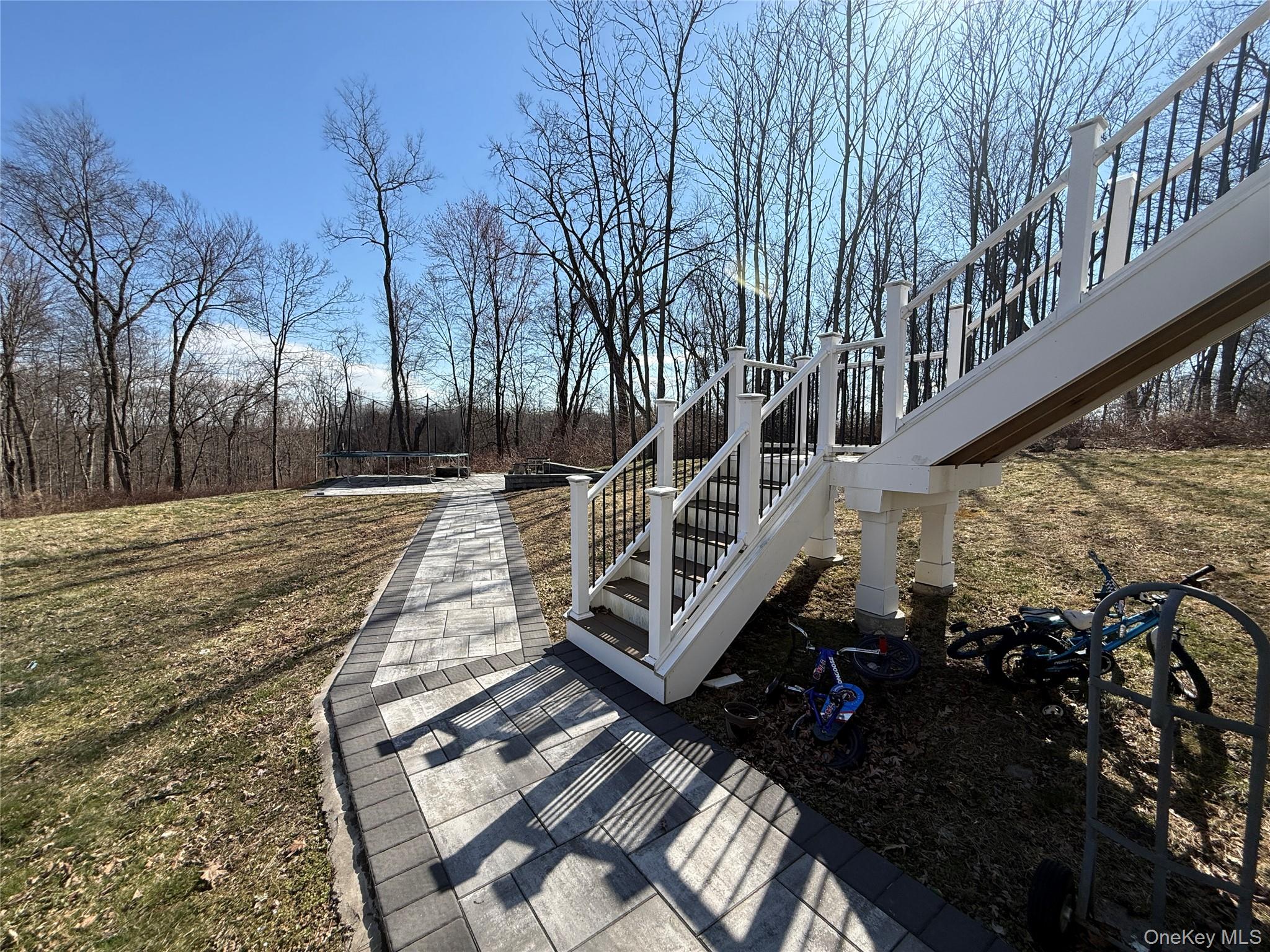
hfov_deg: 102.1
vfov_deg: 85.7
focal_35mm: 14
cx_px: 635
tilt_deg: -2.5
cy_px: 476
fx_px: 514
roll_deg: -1.3
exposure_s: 1/1497
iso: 50
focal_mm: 2.22
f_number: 2.2
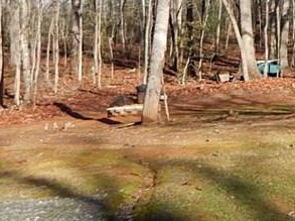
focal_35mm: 77
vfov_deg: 18.4
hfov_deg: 23.0
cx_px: 366
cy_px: -24
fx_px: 655
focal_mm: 4
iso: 125
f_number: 3
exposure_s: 1/800
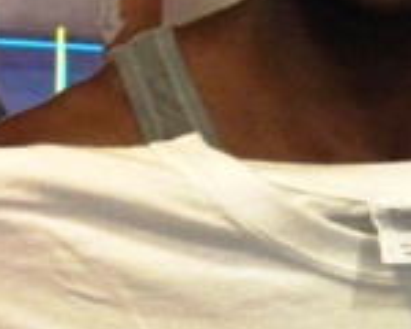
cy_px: 241
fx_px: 1776
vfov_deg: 10.6
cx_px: 510
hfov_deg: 12.8
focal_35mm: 146
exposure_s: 1/15
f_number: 2.4
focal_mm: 4.28
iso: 400
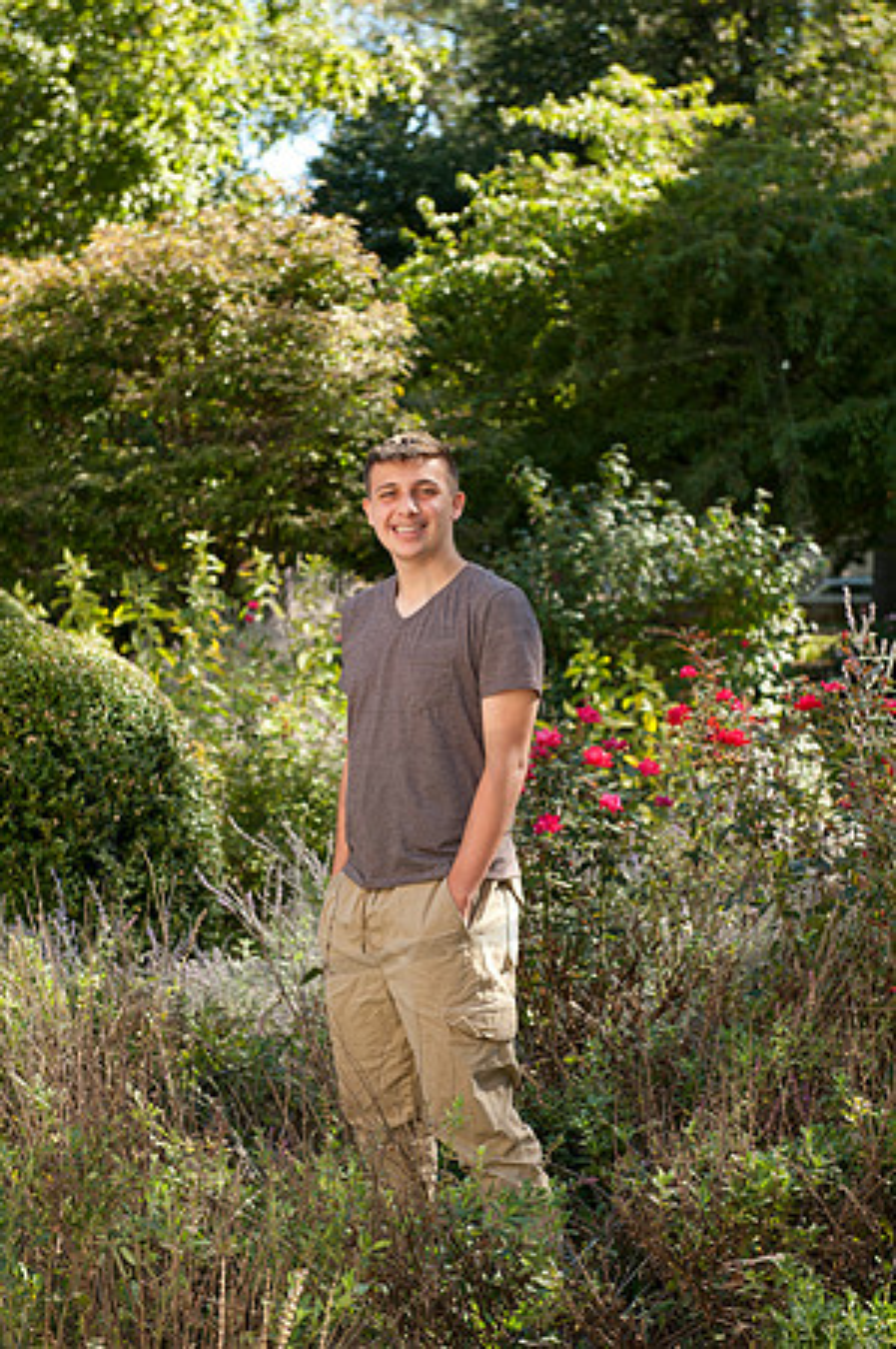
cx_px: 448
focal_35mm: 70
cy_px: 674
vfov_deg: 28.9
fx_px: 2619
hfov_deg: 19.4
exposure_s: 1/250
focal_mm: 70
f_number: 5.6
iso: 160
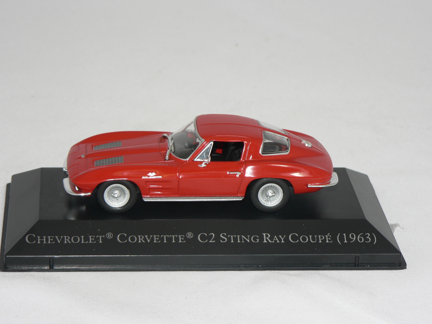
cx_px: 216
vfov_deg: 12.5
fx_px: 1485
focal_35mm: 119
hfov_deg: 16.6
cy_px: 162
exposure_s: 1/60
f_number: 3.2
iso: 80
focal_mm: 19.9
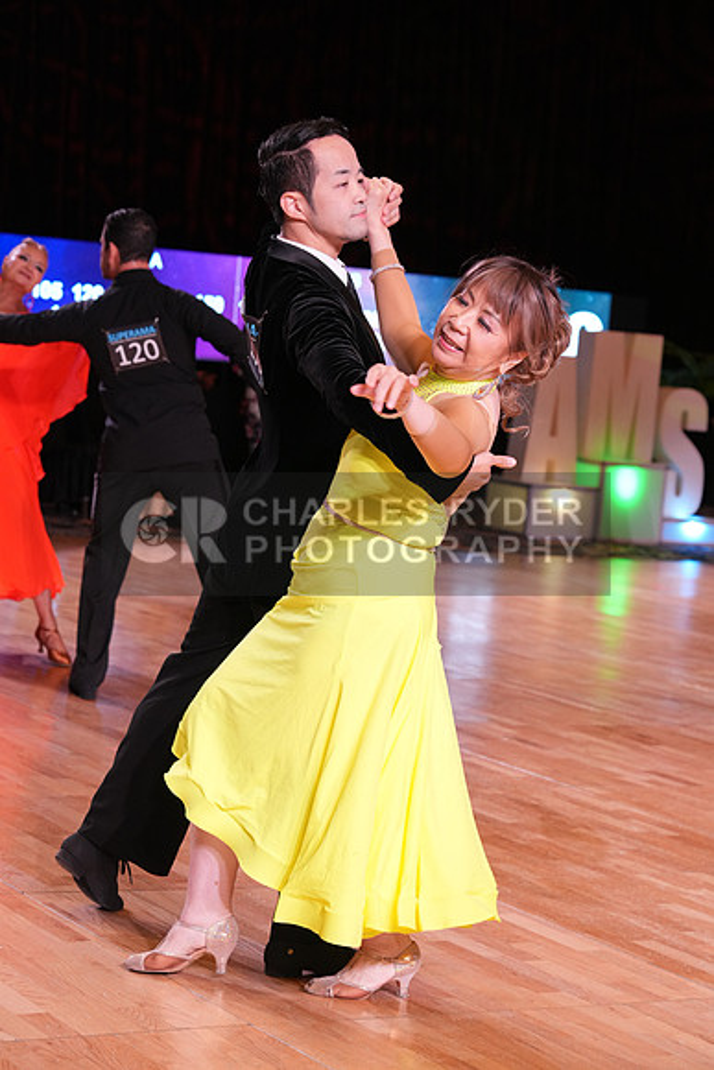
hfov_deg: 16.3
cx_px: 357
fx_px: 2497
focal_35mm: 84
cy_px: 535
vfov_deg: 24.2
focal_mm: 84
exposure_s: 1/250
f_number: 5.6
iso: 2000
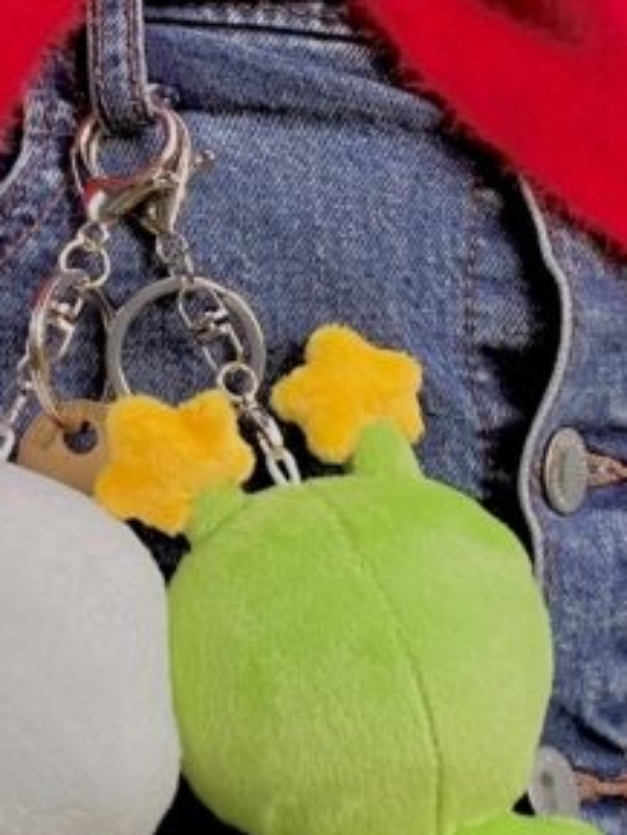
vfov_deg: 23.4
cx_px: 75
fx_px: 2003
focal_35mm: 83
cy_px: 277
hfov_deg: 17.6
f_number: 2.2
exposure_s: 1/76
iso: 100
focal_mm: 2.71
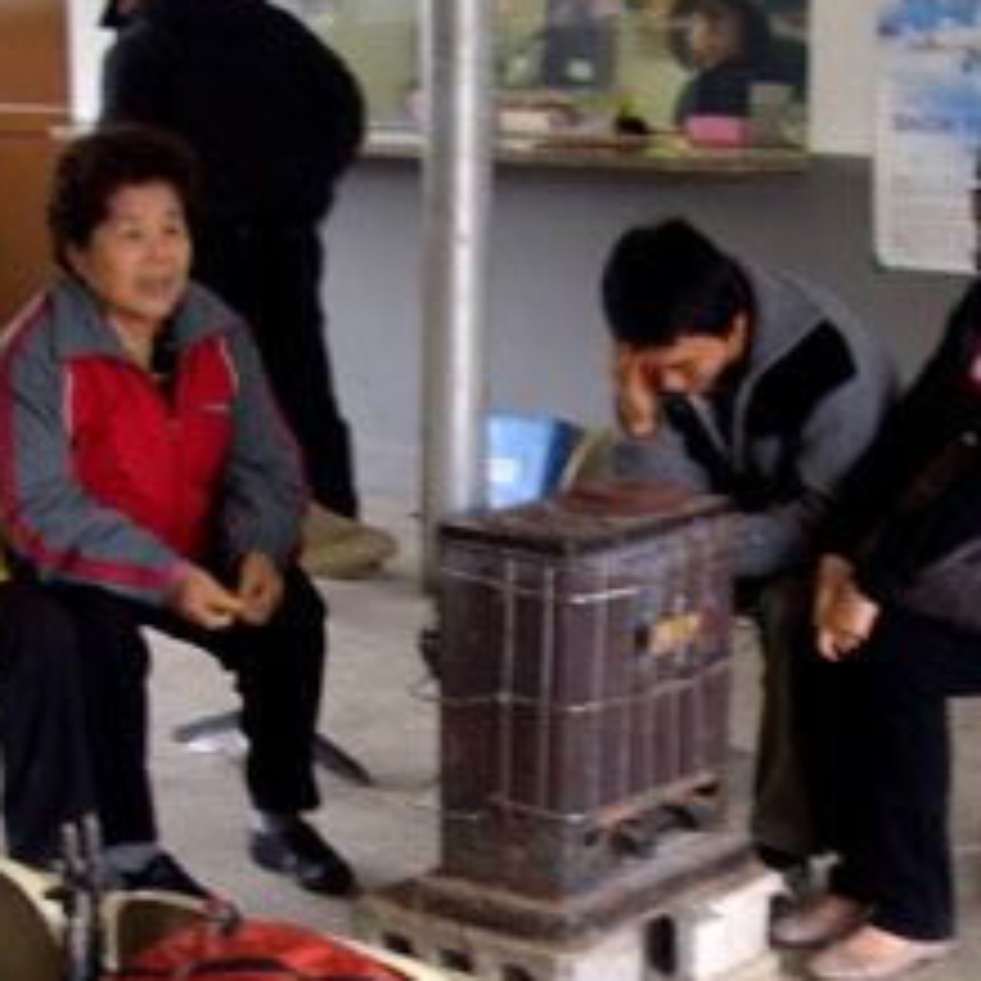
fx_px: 2725
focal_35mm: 85
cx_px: 603
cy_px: 882
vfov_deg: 20.0
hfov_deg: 20.4
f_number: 2.6
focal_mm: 5.8
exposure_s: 1/8
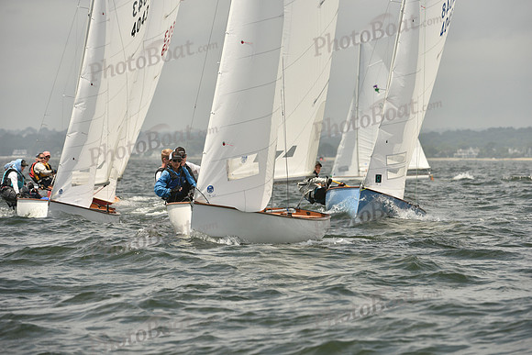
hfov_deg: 7.6
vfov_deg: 5.1
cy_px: 178
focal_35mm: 270
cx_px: 266
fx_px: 3991
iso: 320
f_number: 8
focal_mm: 270
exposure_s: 1/1250
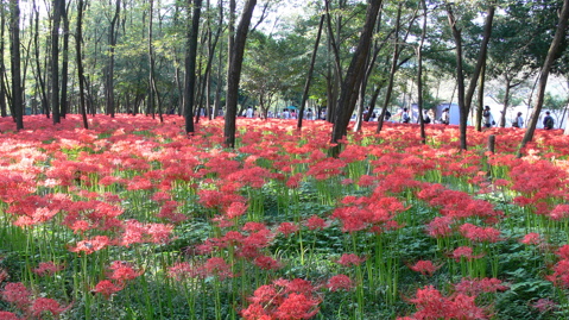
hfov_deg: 40.5
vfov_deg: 23.3
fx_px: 769
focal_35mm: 51
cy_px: 226
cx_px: 235
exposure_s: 1/80
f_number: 2.8
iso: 100
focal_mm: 7.4
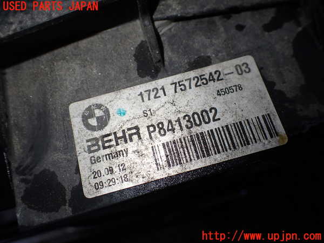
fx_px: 281
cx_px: 162
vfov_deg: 46.8
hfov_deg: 60.0
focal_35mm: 30
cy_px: 122
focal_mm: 5.4
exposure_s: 1/125
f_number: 2.3
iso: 125
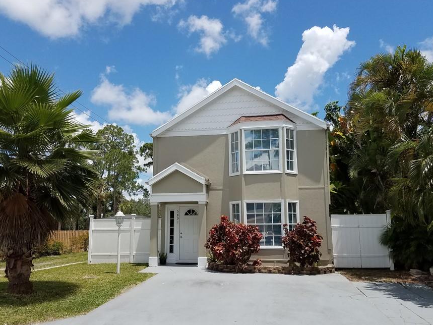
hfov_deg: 58.4
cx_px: 217
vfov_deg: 45.4
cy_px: 180
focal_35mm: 31
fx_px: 388
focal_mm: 4.2
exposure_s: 1/3056
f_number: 1.7
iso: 40
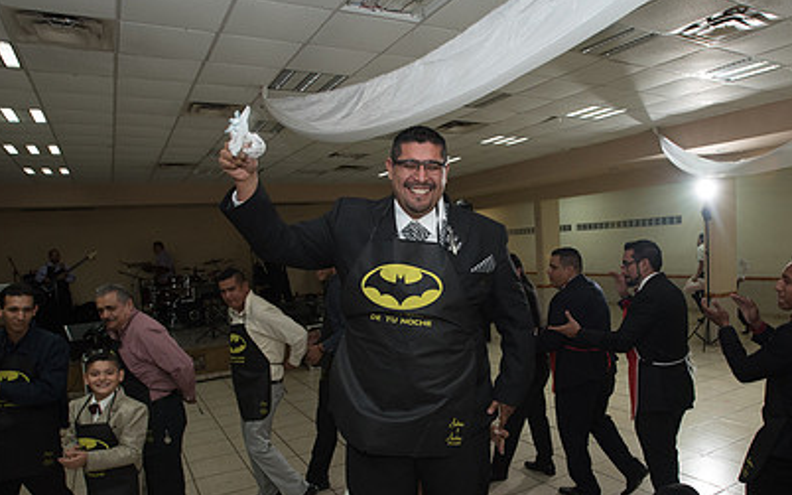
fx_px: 539
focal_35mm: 25
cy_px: 293
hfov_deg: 72.4
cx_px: 433
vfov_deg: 49.0
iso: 1600
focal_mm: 17
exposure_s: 1/100
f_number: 4
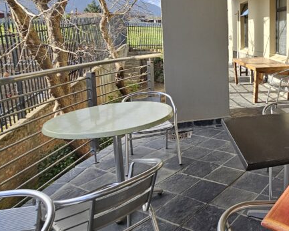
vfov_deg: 47.4
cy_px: 71
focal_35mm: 30
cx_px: 268
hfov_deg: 51.0
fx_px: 256
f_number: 2.2
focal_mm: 2.2
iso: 80
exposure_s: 1/1000
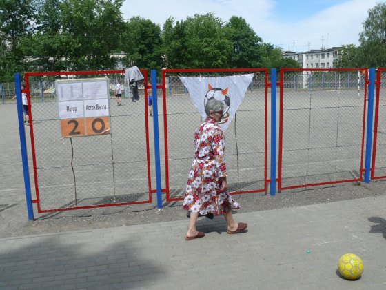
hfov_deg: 52.6
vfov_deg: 40.7
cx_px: 193
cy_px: 145
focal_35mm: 35
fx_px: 390
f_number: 6.3
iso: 100
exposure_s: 1/400
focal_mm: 7.4
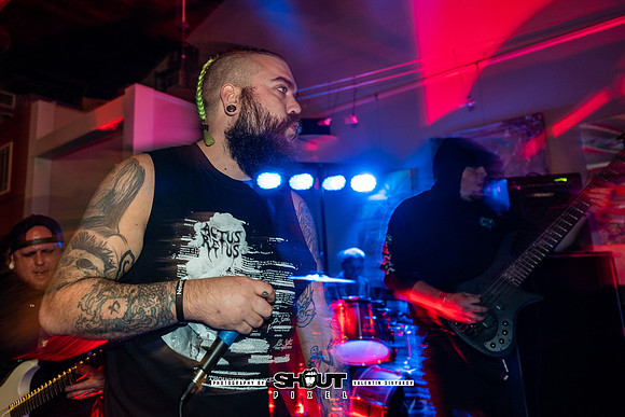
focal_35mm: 28
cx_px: 267
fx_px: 478
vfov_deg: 47.0
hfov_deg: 66.0
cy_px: 178
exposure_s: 1/8
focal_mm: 24
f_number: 2.8
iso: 160
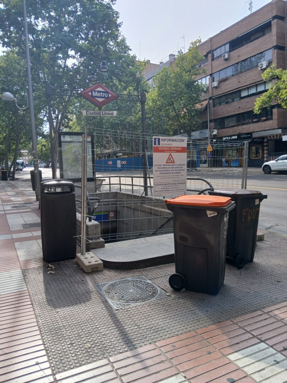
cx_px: 144
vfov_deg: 67.3
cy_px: 192
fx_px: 287
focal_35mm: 26
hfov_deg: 53.1
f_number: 1.8
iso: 20
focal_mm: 3.98
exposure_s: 1/233
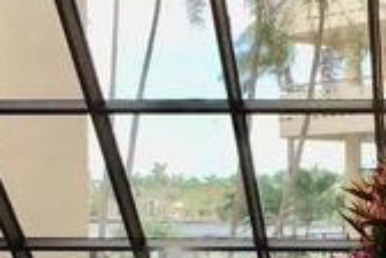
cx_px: 352
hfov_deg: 17.5
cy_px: 267
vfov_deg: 11.8
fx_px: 1233
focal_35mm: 115
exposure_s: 1/350
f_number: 2.2
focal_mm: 4.15
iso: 32
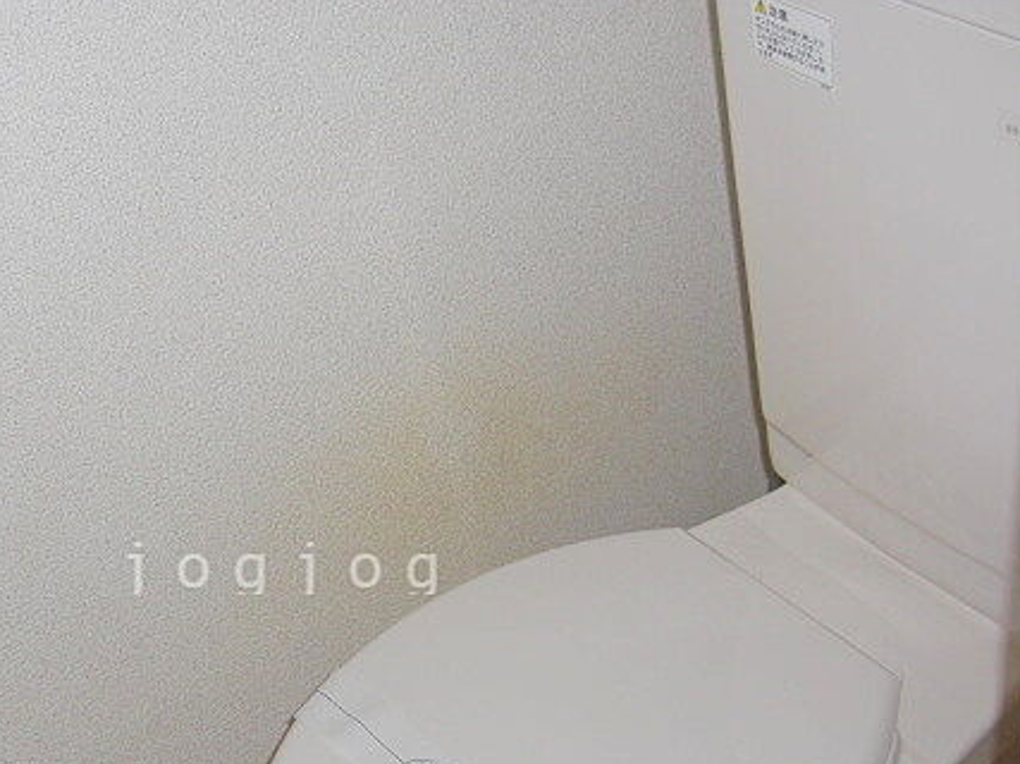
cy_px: 566
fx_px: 1679
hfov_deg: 33.3
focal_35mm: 57
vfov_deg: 25.4
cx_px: 287
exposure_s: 1/60
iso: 100
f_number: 2.8
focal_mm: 7.9
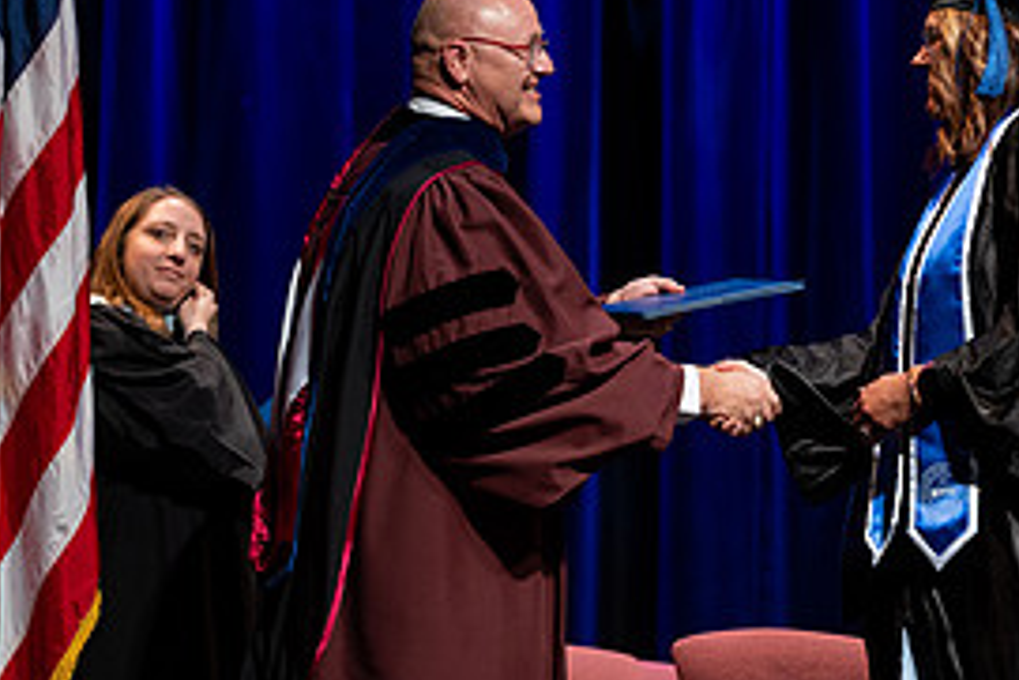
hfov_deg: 13.6
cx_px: 729
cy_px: 547
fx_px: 4248
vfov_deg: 9.1
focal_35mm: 150
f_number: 2.8
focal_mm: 70
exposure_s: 1/250
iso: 640
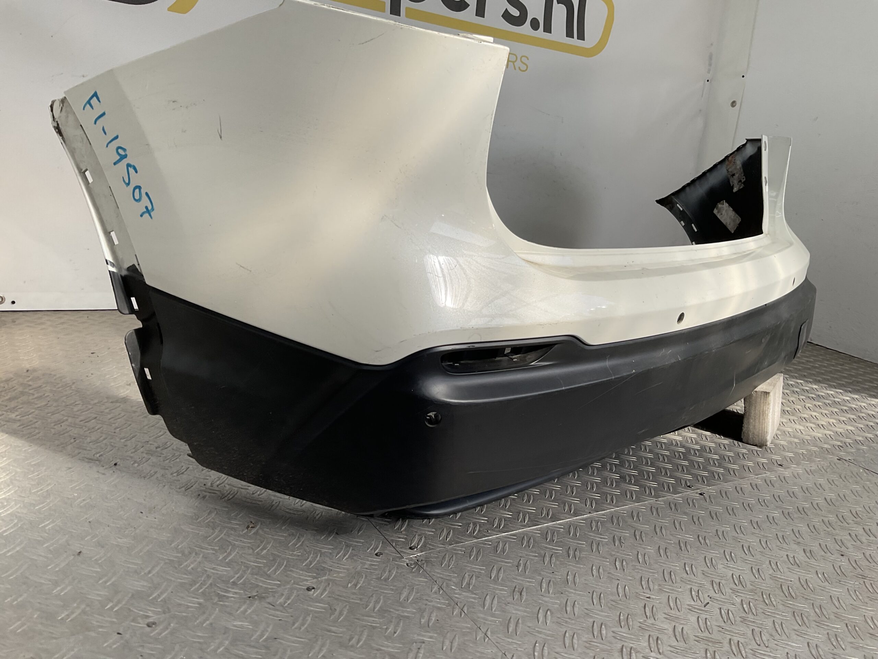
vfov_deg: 48.2
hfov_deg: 61.7
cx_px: 439
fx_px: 736
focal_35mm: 29
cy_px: 330
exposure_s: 1/691
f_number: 1.8
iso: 16
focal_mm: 3
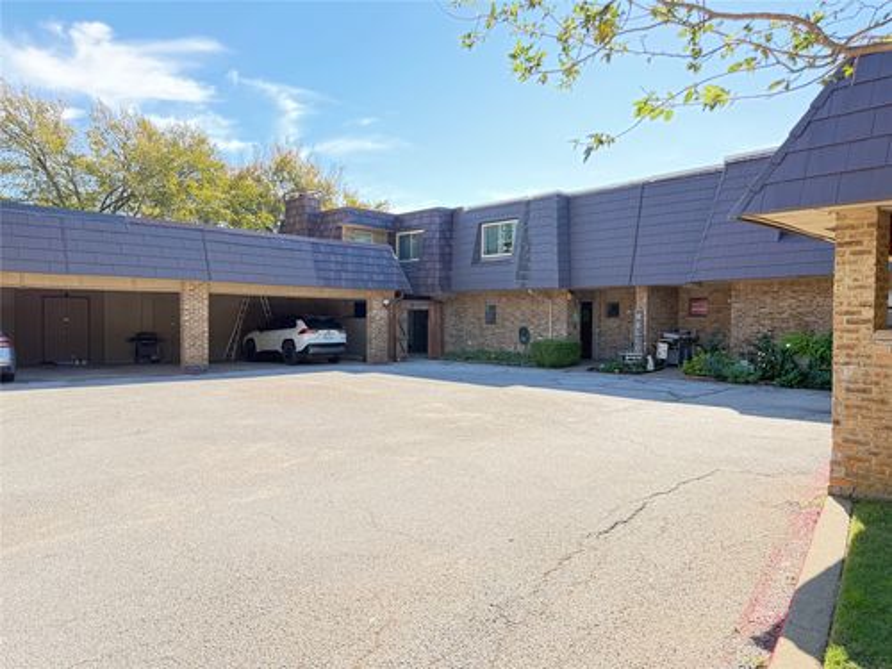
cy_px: 334
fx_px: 618
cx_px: 446
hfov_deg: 71.6
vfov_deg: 56.8
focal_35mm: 24
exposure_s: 1/450
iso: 80
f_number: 1.78
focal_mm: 6.76
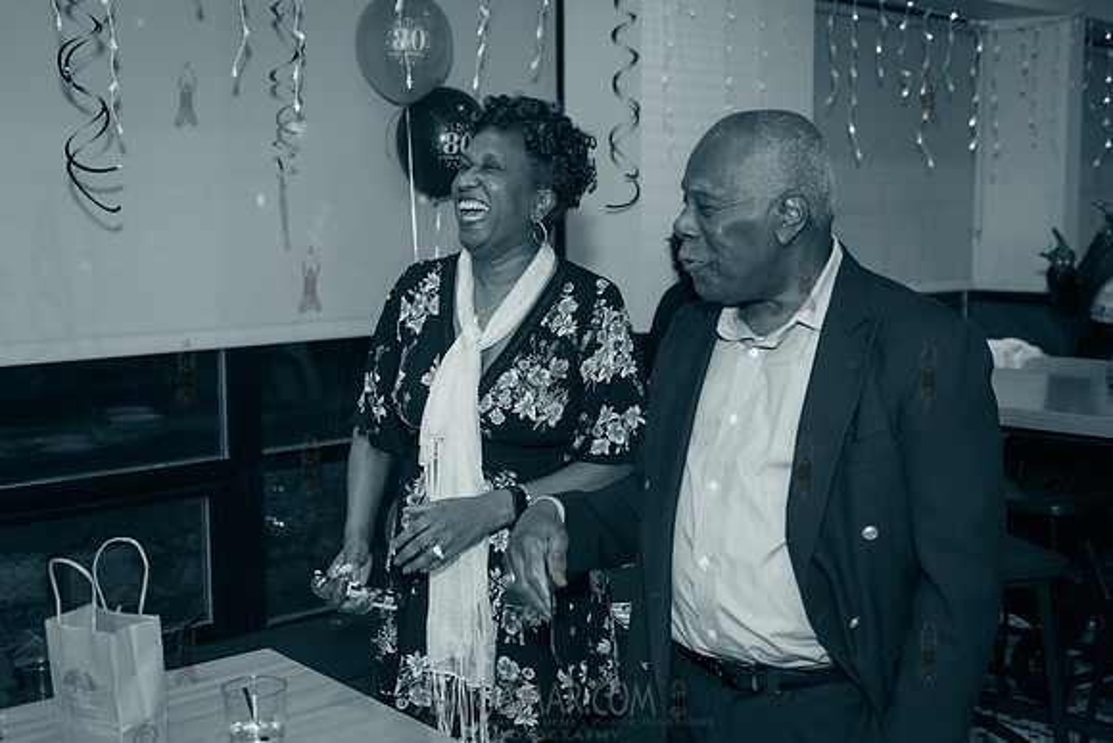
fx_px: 1392
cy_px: 372
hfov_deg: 43.6
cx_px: 556
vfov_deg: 29.9
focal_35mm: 45
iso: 1250
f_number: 3.5
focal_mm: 45
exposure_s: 1/400
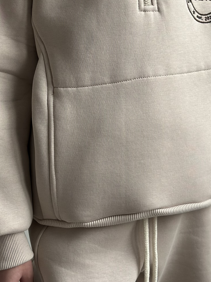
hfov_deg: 14.9
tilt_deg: -10.3
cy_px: 45
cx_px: 107
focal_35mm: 99
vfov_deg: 19.6
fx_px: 805
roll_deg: -0.4
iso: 64
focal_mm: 6.86
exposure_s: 1/139
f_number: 1.78
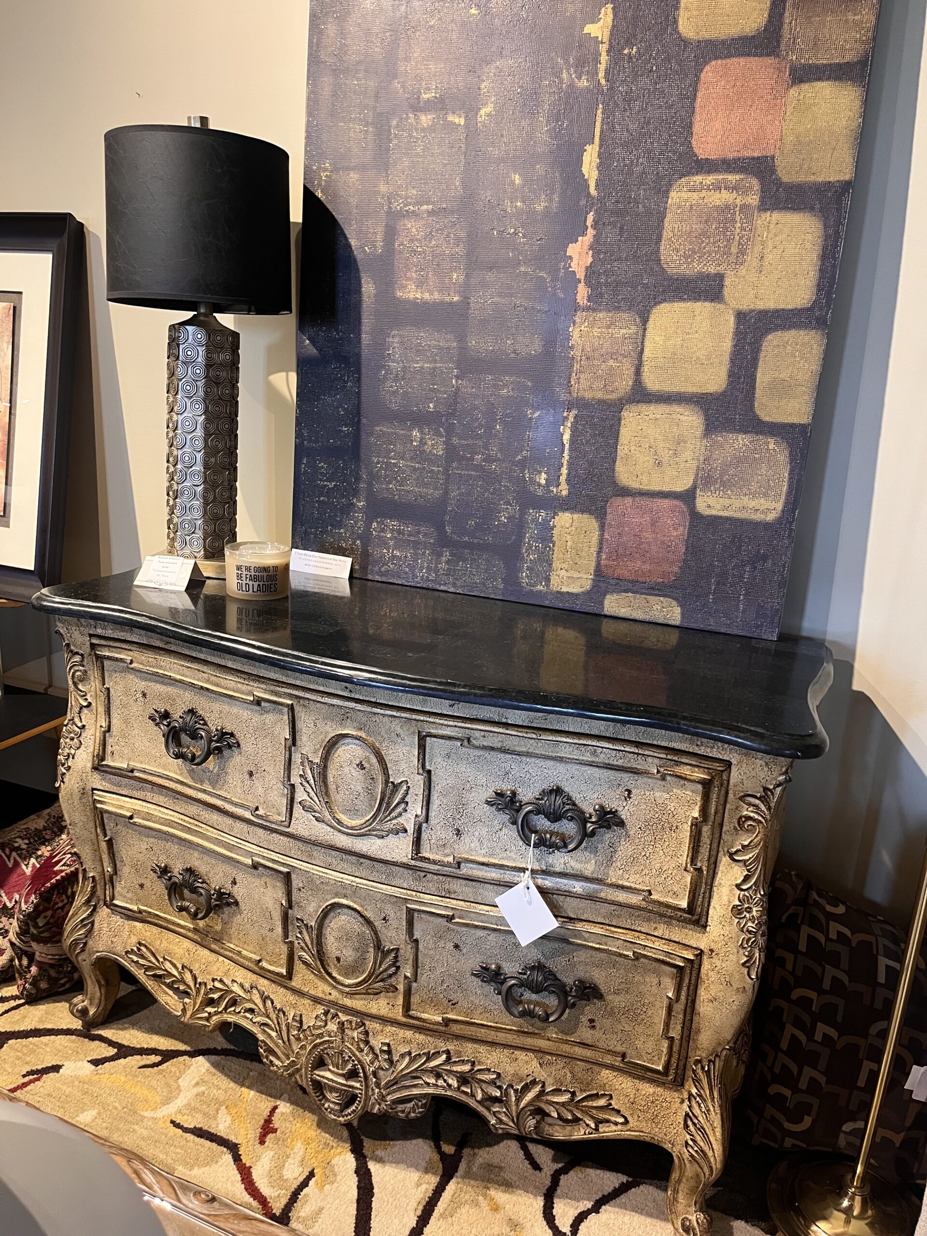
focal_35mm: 26
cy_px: 618
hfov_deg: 53.1
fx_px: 928
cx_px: 464
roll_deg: -3.5
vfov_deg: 67.3
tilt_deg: -16.5
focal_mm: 5.1
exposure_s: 1/60
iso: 250
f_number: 1.6
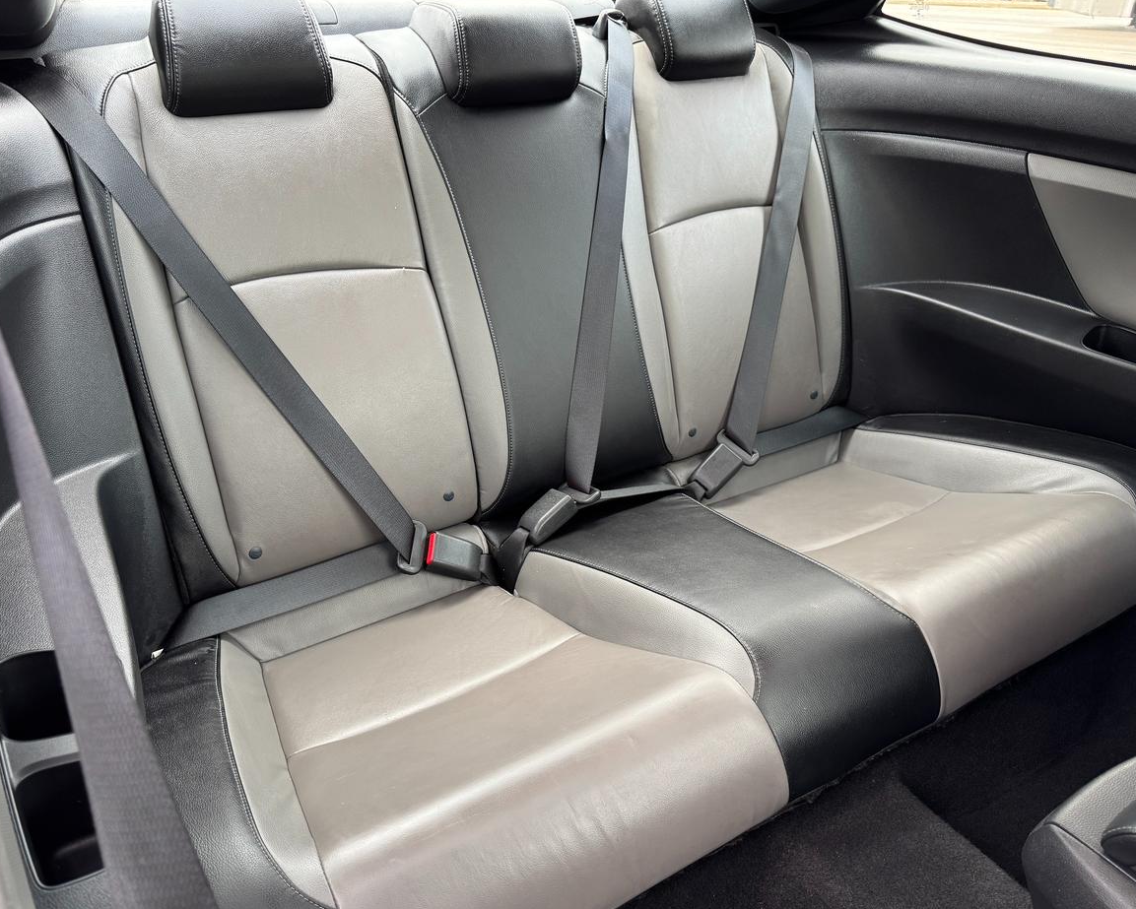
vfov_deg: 54.9
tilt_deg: -28.3
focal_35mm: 26
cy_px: 470
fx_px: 874
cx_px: 545
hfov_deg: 66.0
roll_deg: +0.6
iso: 200
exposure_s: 1/105
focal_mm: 6.76
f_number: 1.78
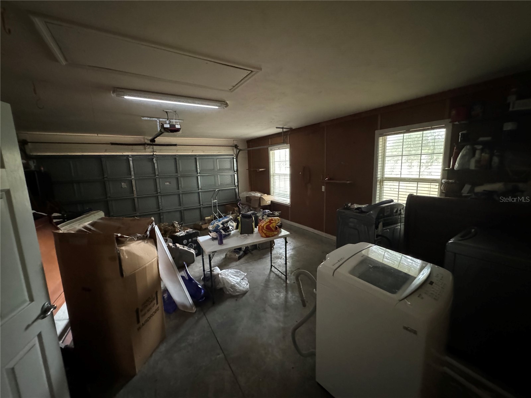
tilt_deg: -9.1
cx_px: 266
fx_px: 215
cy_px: 199
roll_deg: +2.4
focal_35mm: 14
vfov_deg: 85.7
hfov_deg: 102.1
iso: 1600
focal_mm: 2.22
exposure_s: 1/40
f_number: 2.2
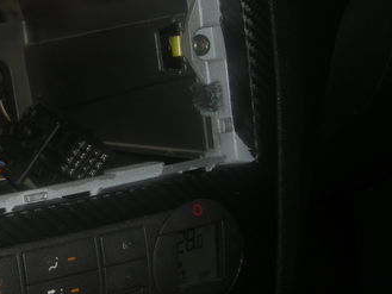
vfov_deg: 17.3
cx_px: -27
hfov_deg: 21.9
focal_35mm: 85
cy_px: 81
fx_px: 963
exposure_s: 1/60
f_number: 2.8
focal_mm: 5.7
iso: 50
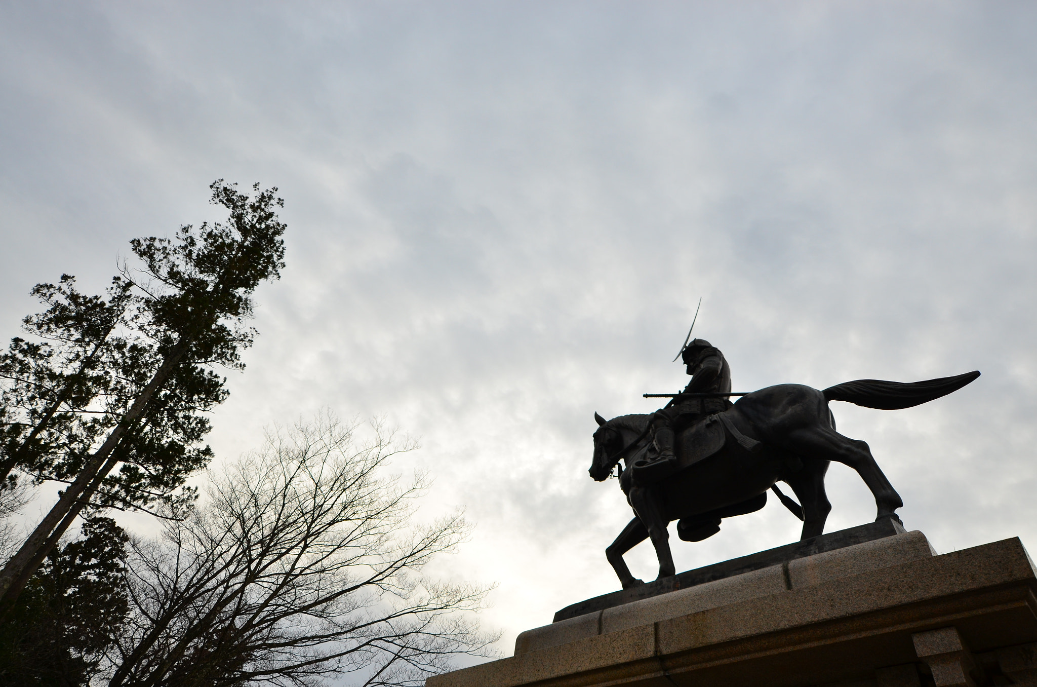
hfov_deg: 73.9
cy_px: 344
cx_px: 518
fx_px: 690
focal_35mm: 24
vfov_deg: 52.9
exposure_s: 1/320
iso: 140
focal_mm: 16
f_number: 5.6
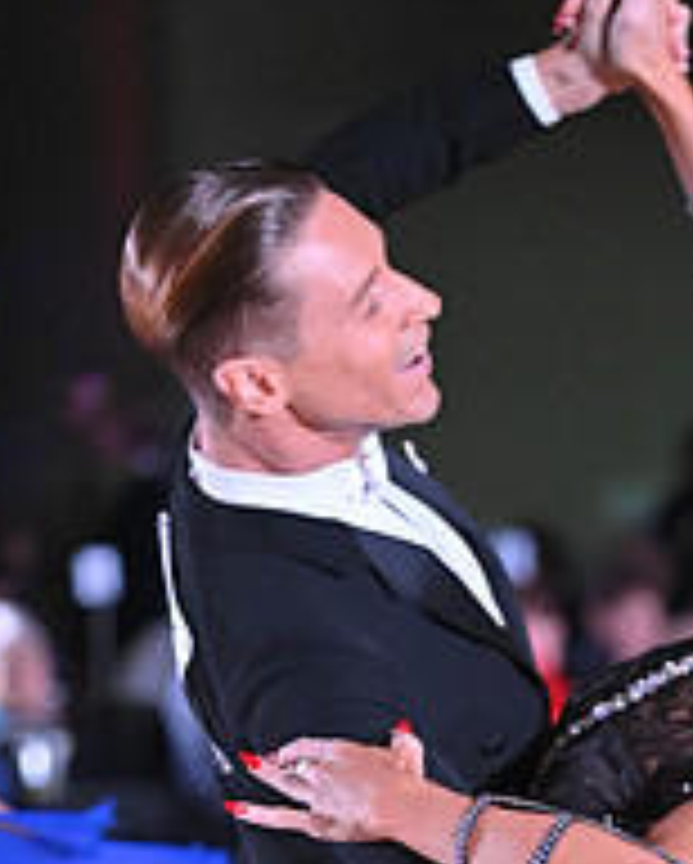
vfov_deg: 5.0
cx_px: 700
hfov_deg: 4.1
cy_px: 1210
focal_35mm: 382
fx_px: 9778
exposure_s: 1/400
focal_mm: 135
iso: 5000
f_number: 4
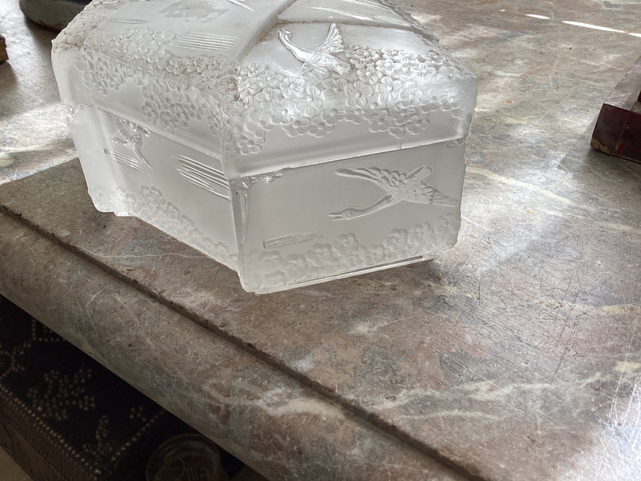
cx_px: 320
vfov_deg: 45.4
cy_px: 240
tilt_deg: -38.7
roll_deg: +0.2
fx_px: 574
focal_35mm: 31
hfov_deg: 58.4
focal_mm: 3.3
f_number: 2.4
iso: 32
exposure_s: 1/120
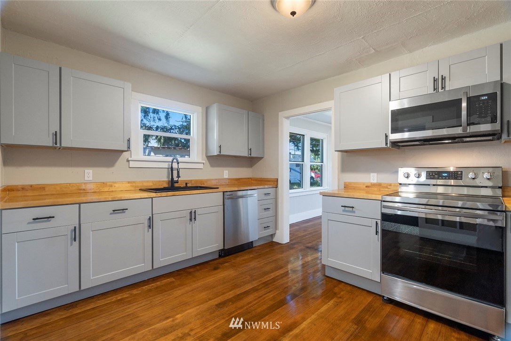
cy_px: 170
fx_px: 213
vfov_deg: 77.3
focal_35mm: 15
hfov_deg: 100.4
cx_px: 256
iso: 200
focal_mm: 10
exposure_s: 1/1.67
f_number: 5.6
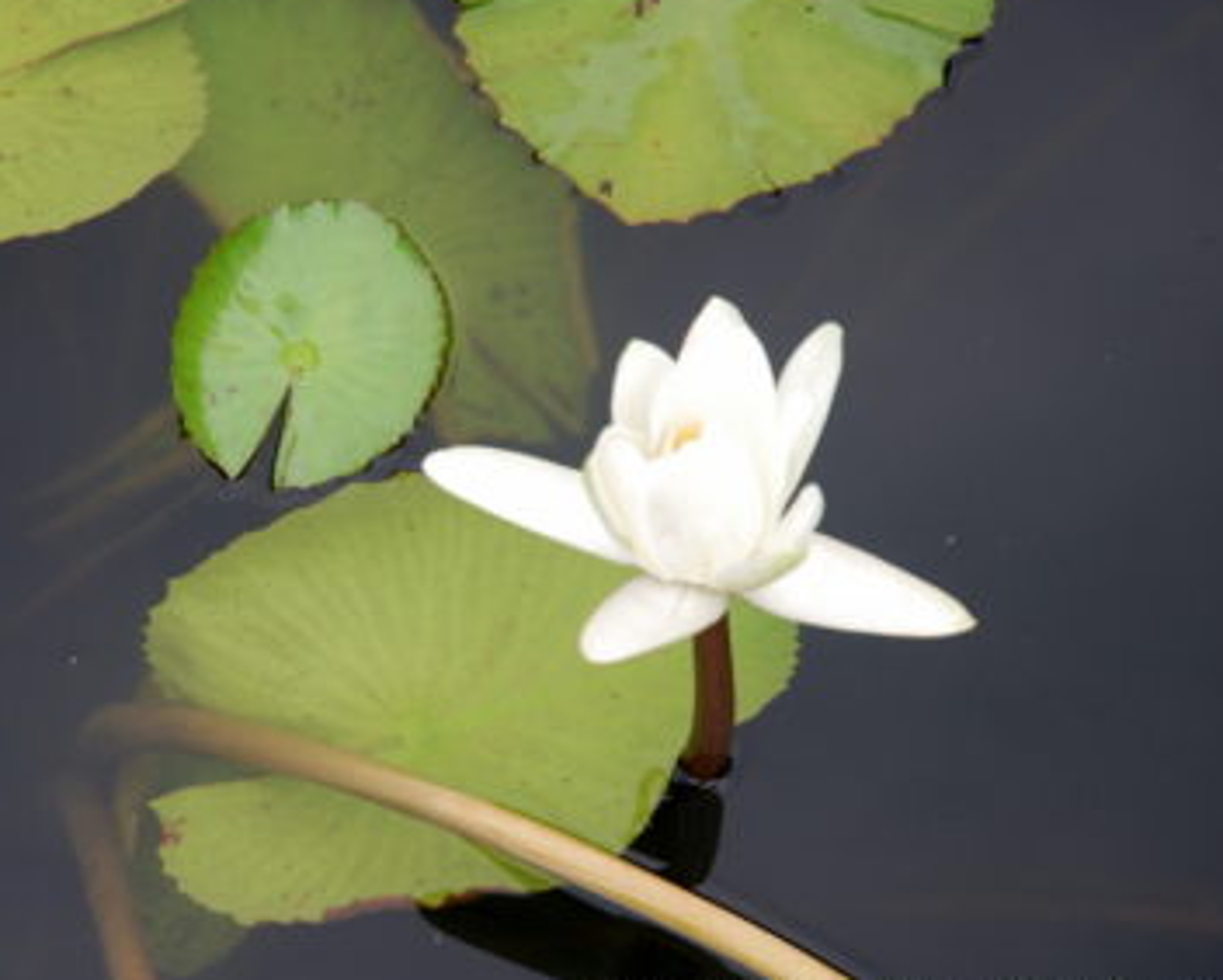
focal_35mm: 140
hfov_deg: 13.7
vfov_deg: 11.0
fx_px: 5070
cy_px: 474
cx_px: 417
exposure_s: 1/125
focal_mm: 70
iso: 100
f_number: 5
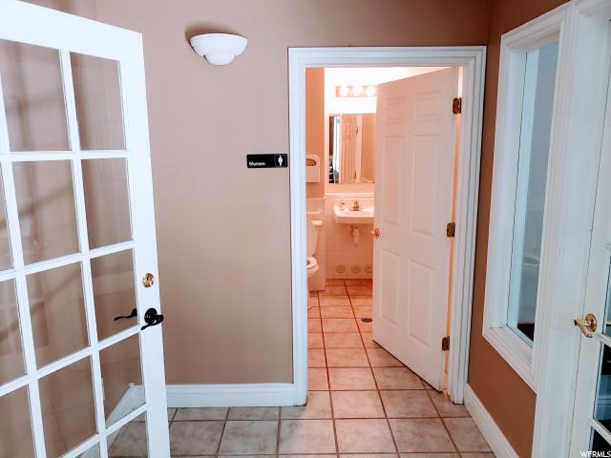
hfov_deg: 67.3
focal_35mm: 26
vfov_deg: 53.1
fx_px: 459
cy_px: 229
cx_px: 306
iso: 320
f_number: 2.4
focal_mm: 4.3
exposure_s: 1/40
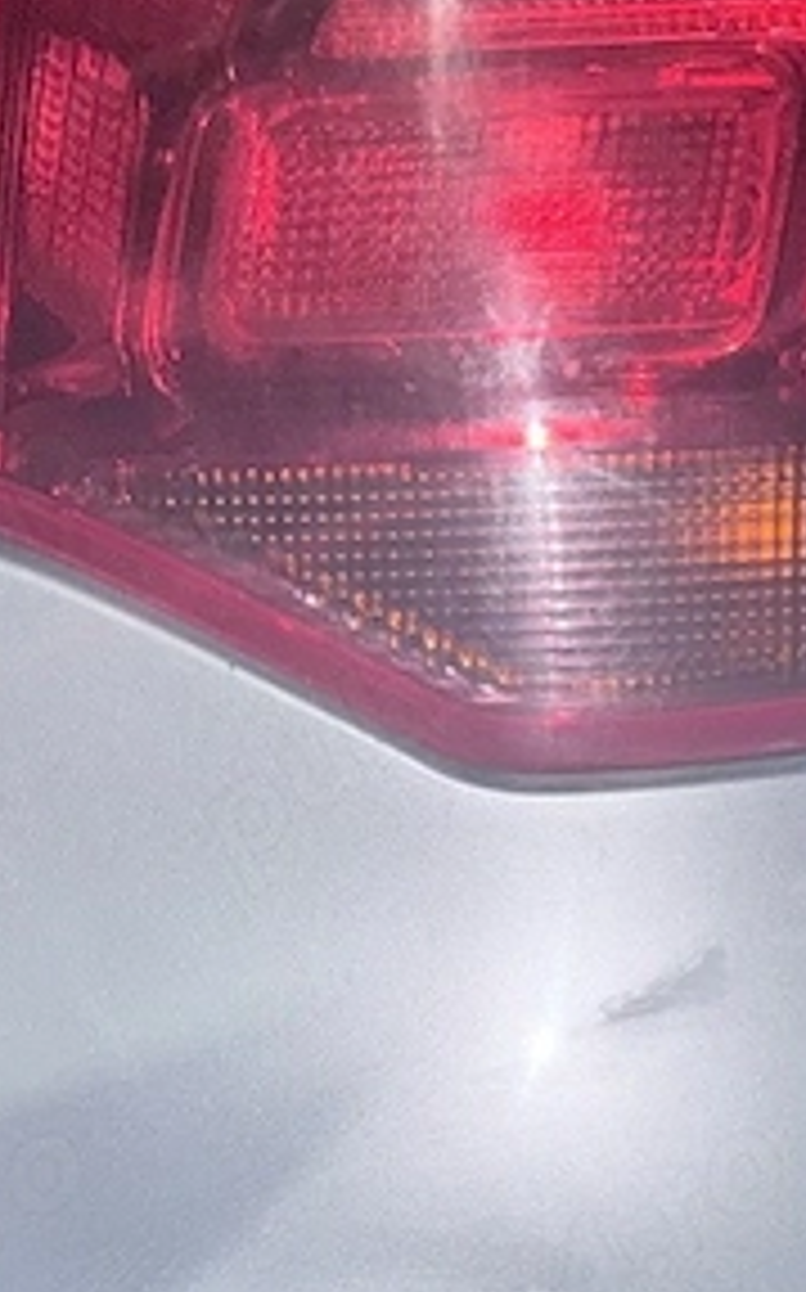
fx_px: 2499
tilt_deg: -26.0
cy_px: 1454
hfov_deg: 18.1
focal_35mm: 71
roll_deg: +1.2
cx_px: 671
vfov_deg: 26.5
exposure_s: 1/10
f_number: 1.78
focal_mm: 6.76
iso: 50
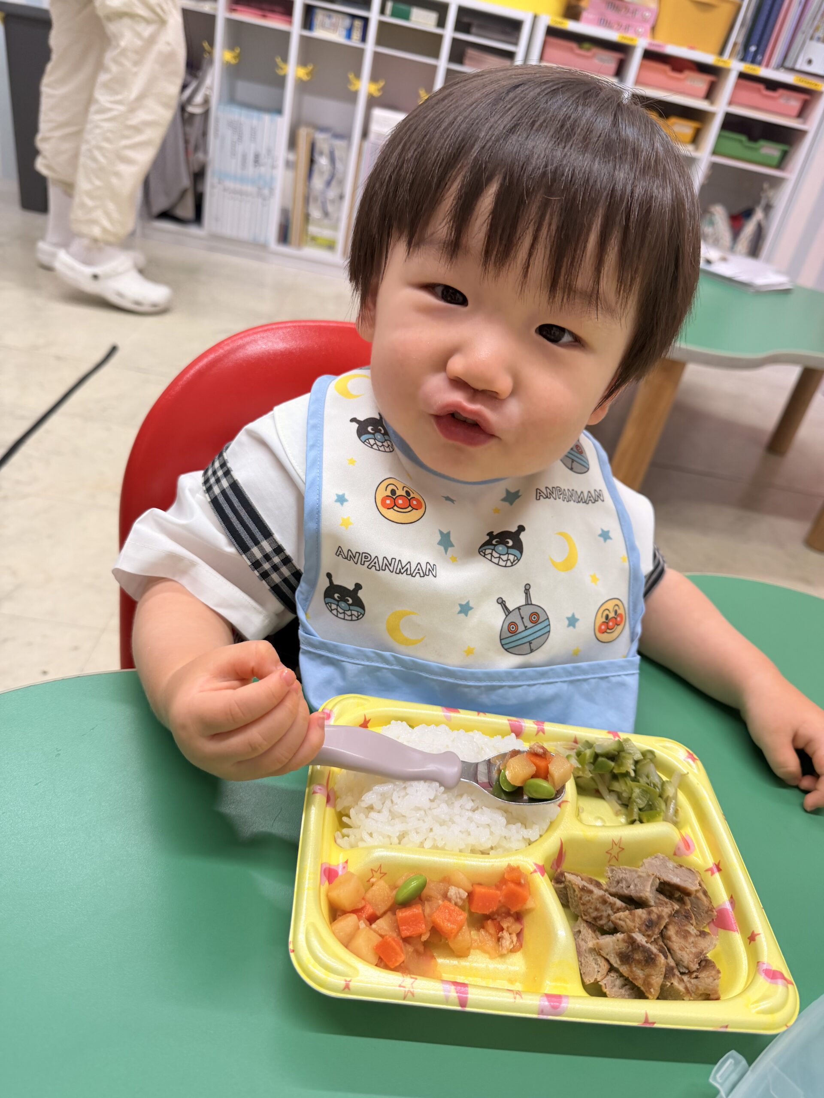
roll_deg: -13.3
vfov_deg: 71.6
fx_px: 762
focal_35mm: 24
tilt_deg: -29.4
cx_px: 412
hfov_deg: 56.8
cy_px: 549
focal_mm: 6.76
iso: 125
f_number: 1.78
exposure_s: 1/121
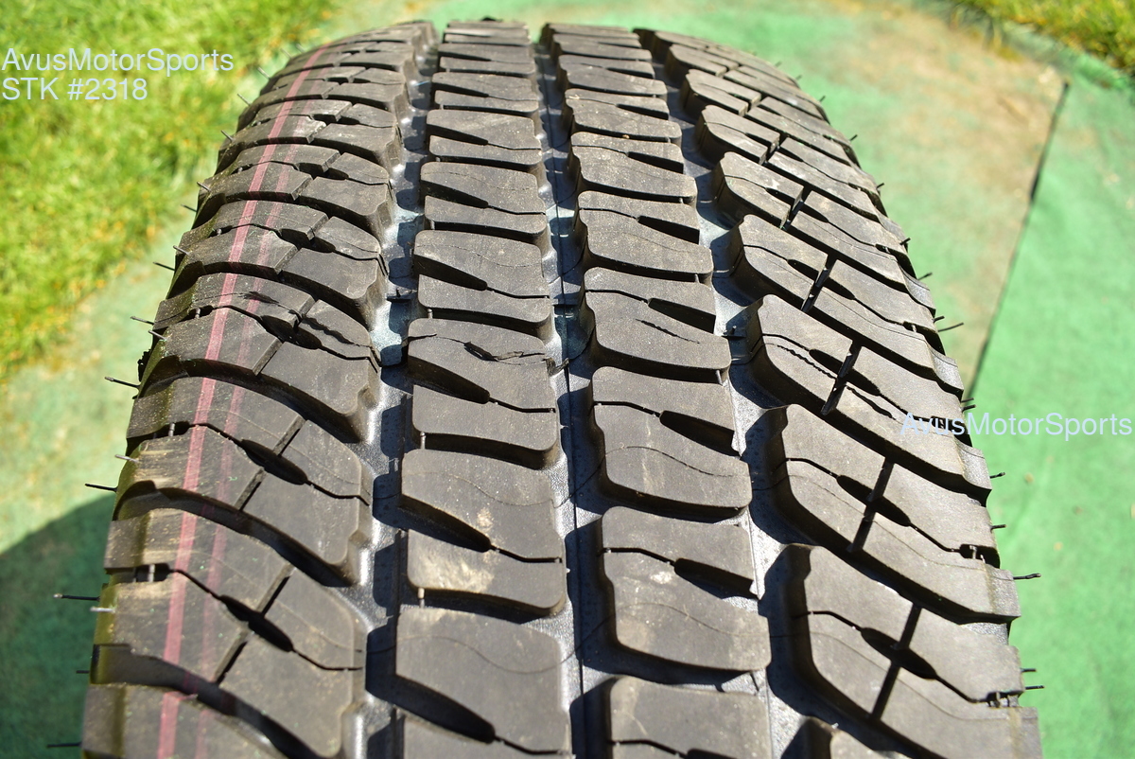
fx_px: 852
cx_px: 568
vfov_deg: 48.0
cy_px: 380
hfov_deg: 67.3
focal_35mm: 27
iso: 100
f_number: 5.6
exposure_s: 1/160
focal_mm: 18
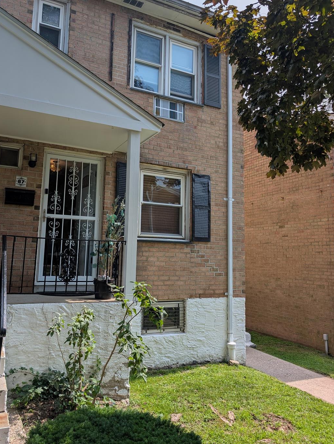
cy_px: 203
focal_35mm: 27
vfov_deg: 65.1
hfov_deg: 51.4
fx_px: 346
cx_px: 149
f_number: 1.68
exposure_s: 1/1280
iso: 17
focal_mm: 6.9
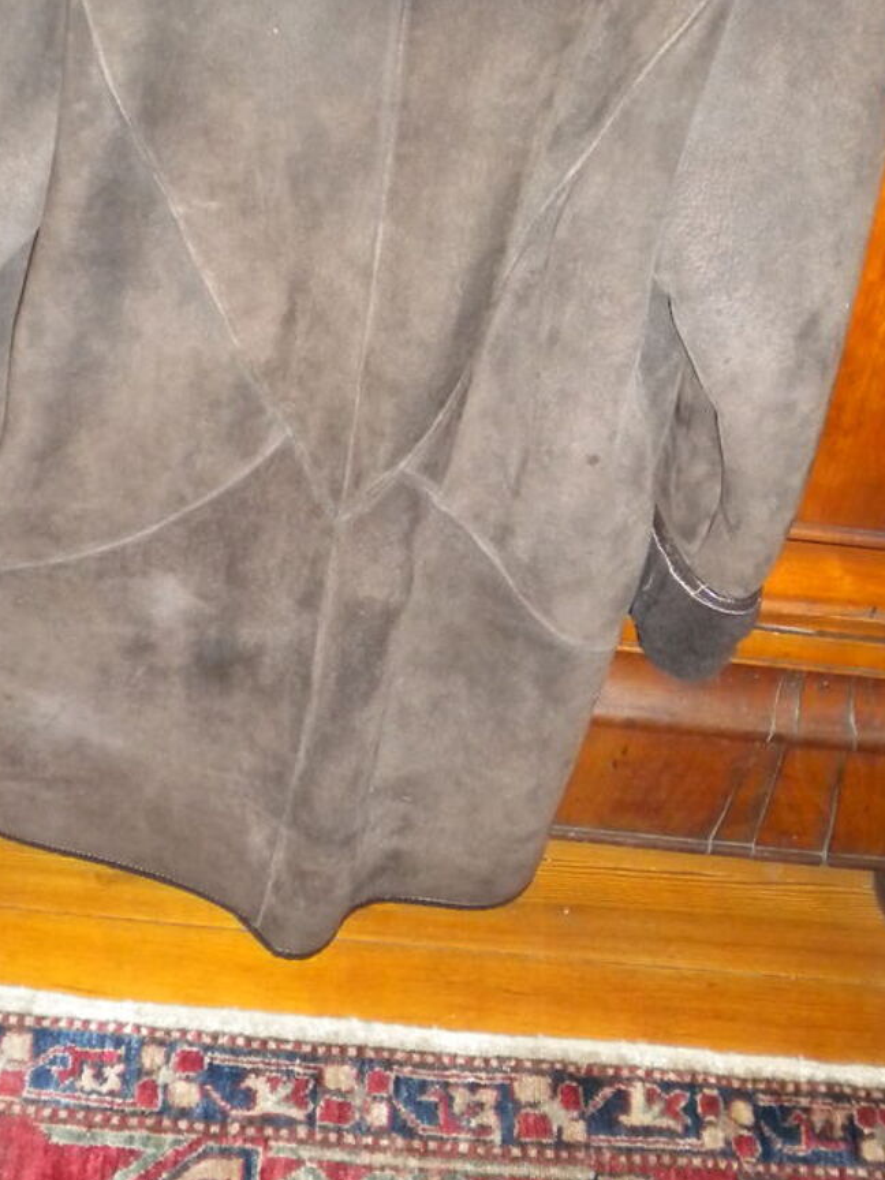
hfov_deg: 27.0
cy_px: 394
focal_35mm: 54
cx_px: 366
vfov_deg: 35.2
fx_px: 1841
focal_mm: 6.3
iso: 400
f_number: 3.1
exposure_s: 1/30
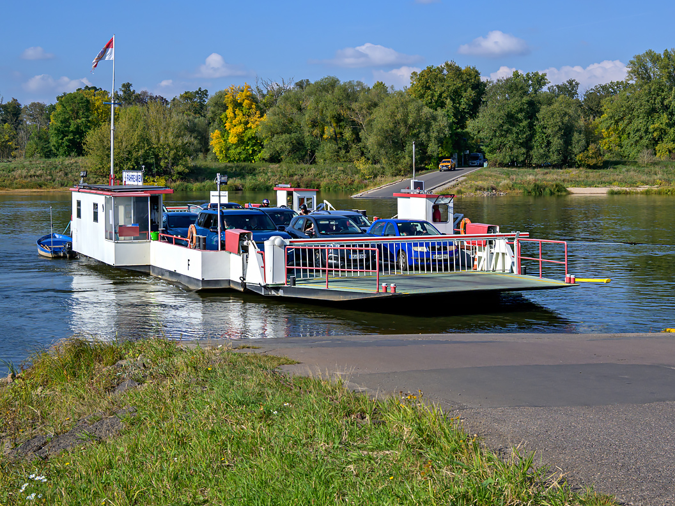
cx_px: 363
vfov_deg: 30.5
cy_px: 252
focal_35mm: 48
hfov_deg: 40.0
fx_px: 927
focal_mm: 29
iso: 200
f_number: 8
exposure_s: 1/1000
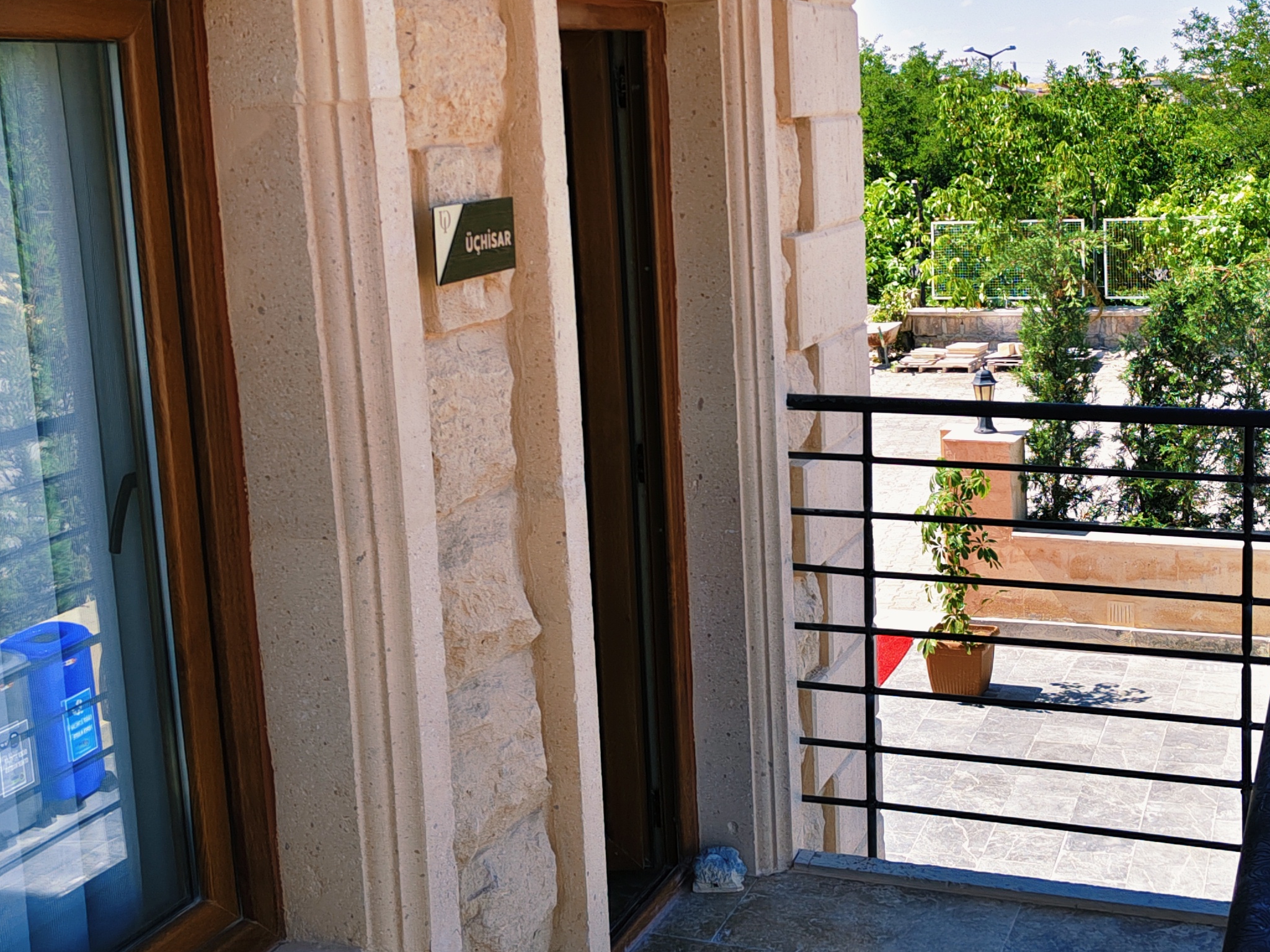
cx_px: 779
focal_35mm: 46
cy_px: 330
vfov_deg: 31.3
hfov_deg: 41.0
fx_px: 1688
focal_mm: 5.56
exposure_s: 1/1727
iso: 50
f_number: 1.88
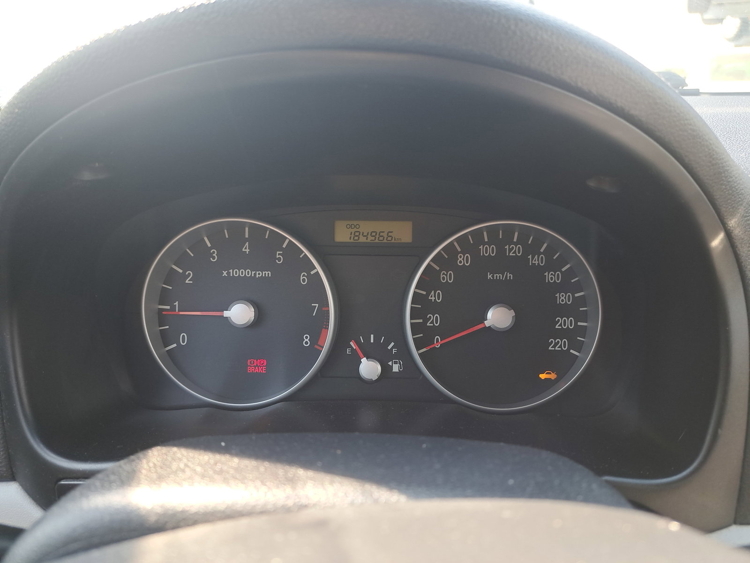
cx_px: 375
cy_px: 282
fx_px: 520
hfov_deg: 71.6
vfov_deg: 56.8
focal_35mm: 24
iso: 50
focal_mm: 5.23
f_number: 1.8
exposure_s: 1/100
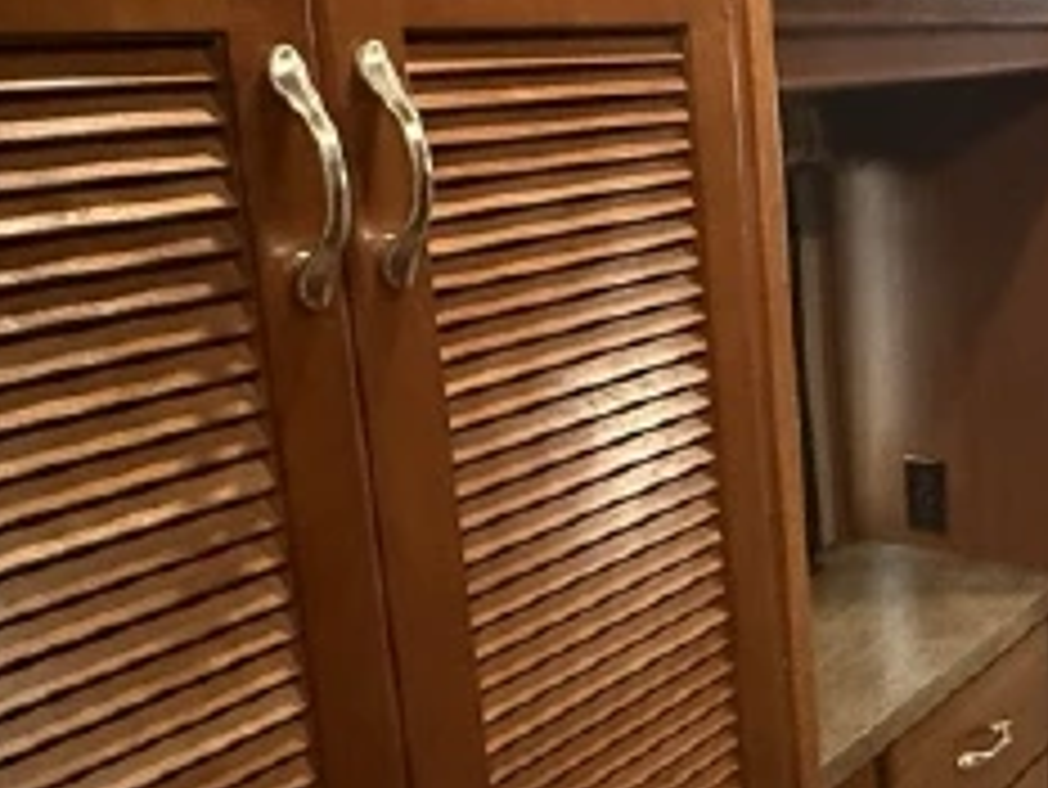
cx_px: 1133
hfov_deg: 34.6
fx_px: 1454
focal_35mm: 48
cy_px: 311
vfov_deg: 30.2
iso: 1000
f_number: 2.2
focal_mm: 2.22
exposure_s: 1/40
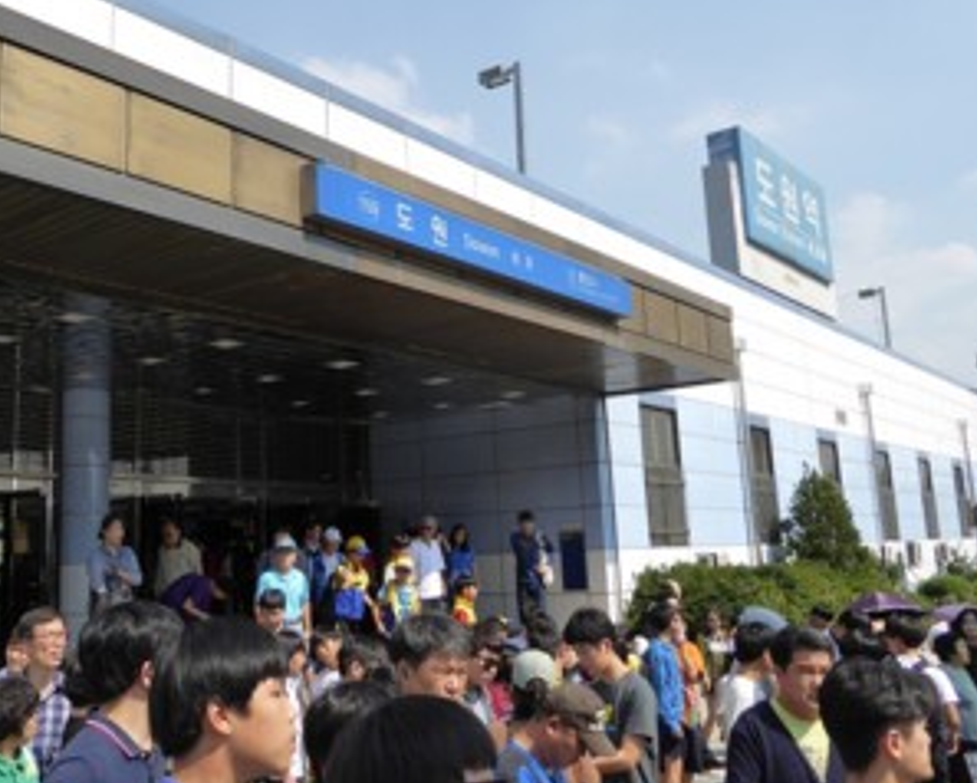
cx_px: 345
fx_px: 1071
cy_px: 342
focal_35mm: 37
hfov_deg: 48.4
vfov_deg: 40.1
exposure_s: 1/1000
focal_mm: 4.3
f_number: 3.3
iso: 160
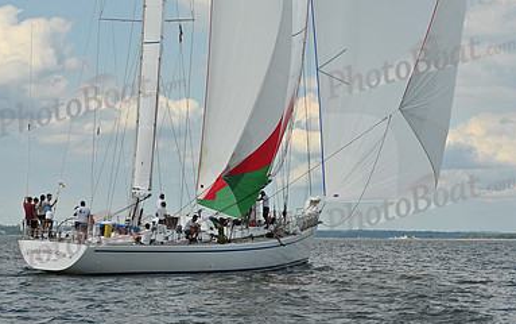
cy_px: 14
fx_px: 1520
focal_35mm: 108
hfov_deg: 19.3
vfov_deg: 12.0
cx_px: 257
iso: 320
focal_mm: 70
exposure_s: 1/1250
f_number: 10
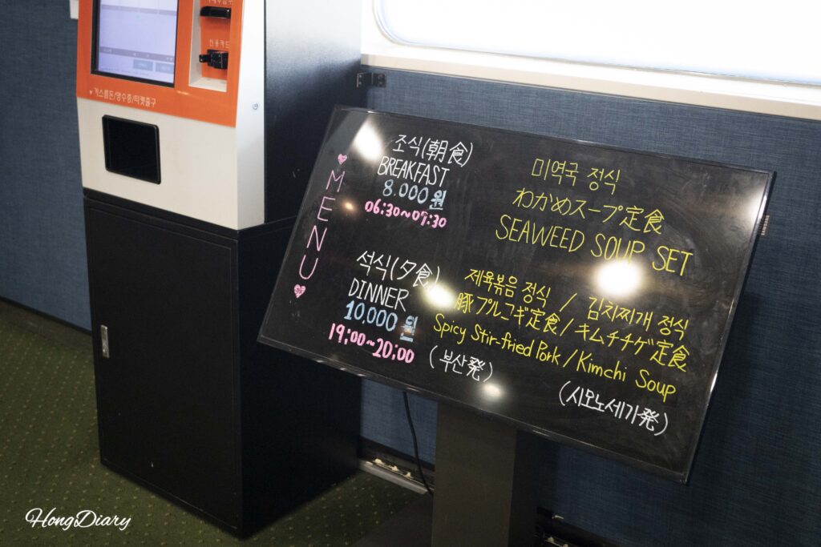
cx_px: 410
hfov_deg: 46.4
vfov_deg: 31.9
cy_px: 274
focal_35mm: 42
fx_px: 958
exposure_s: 1/160
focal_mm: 42
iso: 10000
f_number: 5.6
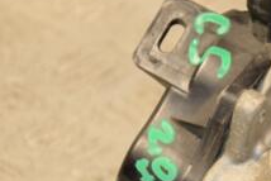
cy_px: 215
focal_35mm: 357
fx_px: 2692
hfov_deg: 5.7
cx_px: 360
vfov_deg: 3.8
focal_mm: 85
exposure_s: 1/125
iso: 800
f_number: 5.6
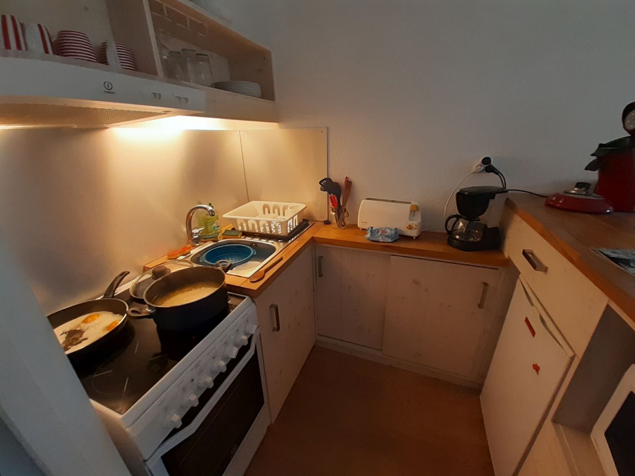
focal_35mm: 13
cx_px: 318
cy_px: 238
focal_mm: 1.13
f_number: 2.2
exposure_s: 1/33
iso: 200
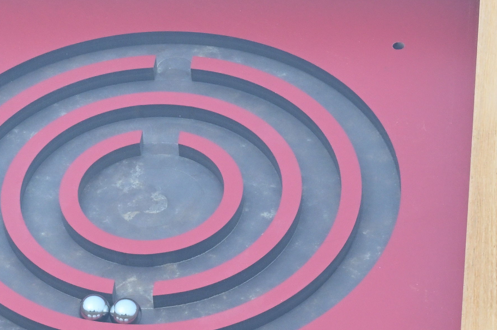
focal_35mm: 197
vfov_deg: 7.0
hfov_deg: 10.4
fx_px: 2718
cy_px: 219
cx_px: 148
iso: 250
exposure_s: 1/80
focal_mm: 58
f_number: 22
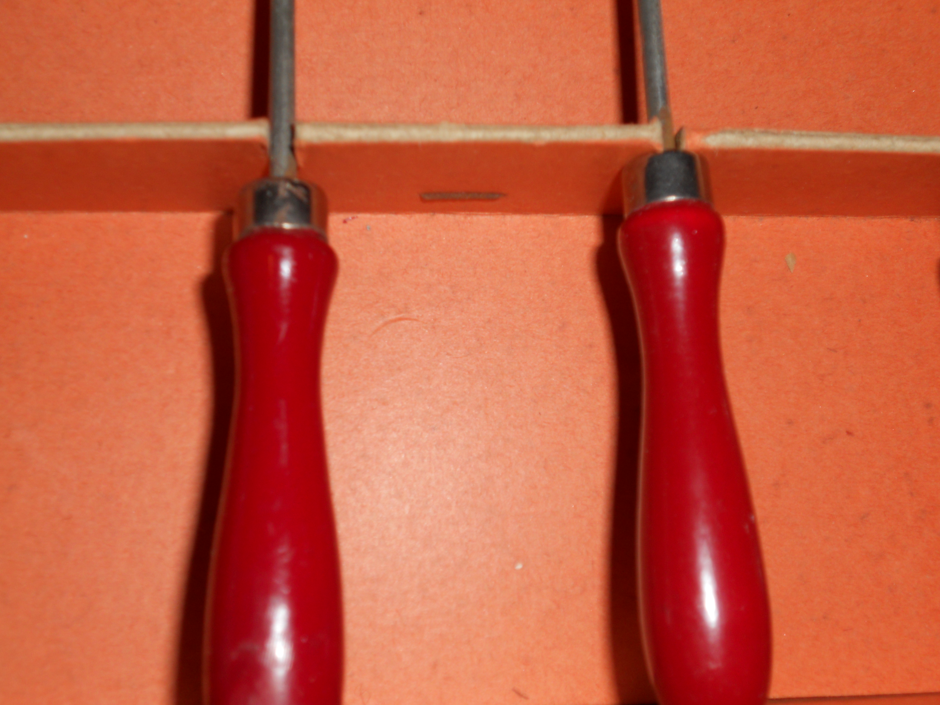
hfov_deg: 41.2
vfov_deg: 31.5
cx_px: 470
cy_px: 352
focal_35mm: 46
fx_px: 1249
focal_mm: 8.2
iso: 80
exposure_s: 1/30
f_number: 10.8
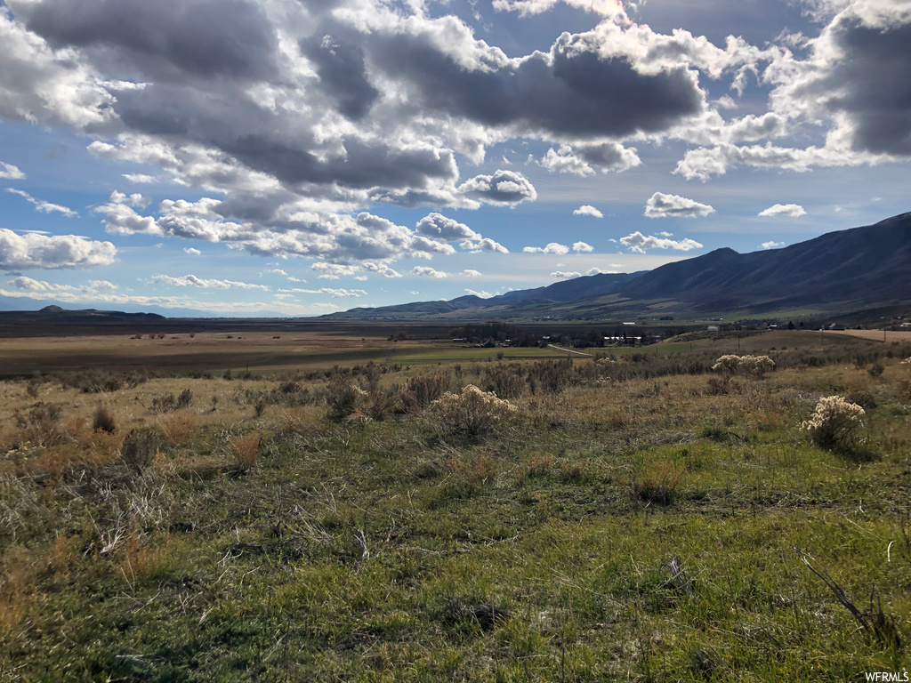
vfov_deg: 49.7
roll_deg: -2.0
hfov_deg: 63.4
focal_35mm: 28
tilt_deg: -0.5
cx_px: 456
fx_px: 737
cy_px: 342
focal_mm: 3.99
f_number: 1.8
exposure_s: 1/6024
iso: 25
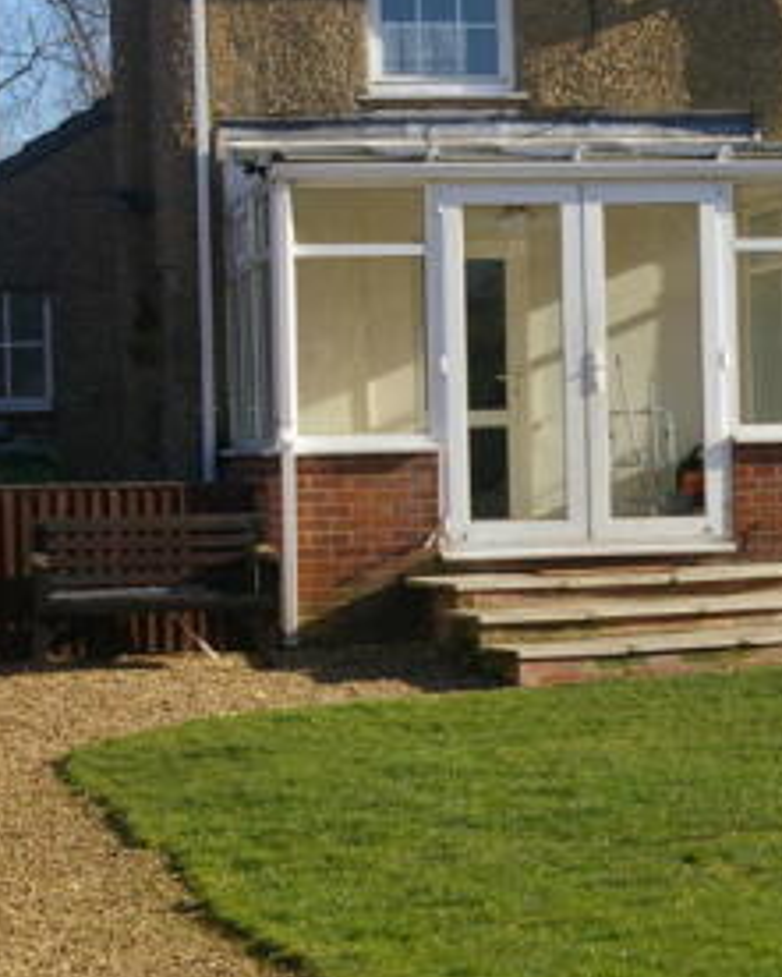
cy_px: 333
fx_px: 3672
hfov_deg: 12.0
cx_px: 835
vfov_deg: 15.1
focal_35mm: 127
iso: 200
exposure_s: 1/250
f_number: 9.5
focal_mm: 38
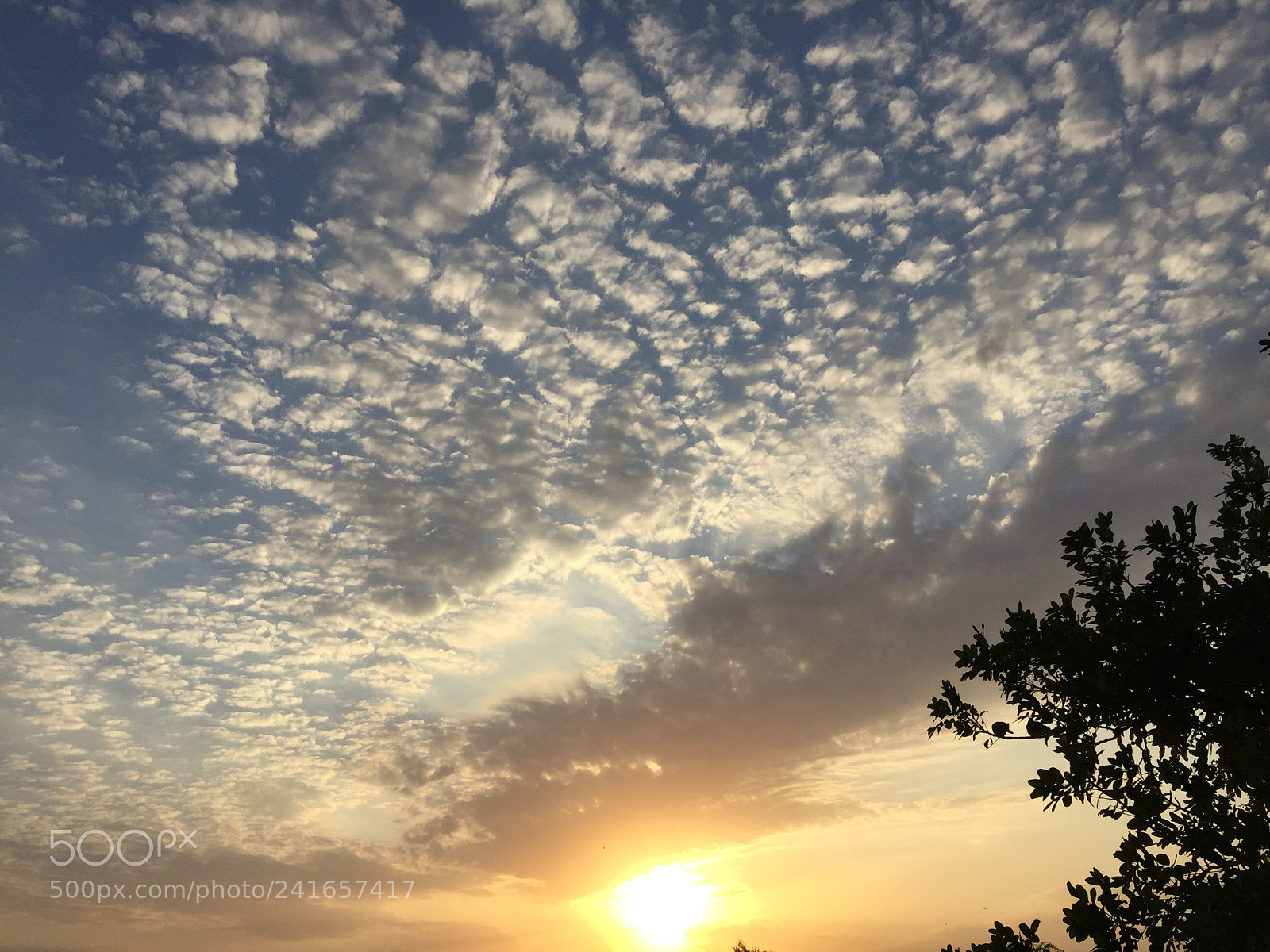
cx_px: 635
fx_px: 1064
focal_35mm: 29
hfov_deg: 61.7
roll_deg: -0.1
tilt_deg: +28.4
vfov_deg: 48.2
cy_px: 476
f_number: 2.2
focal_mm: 4.15
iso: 32
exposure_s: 1/2639
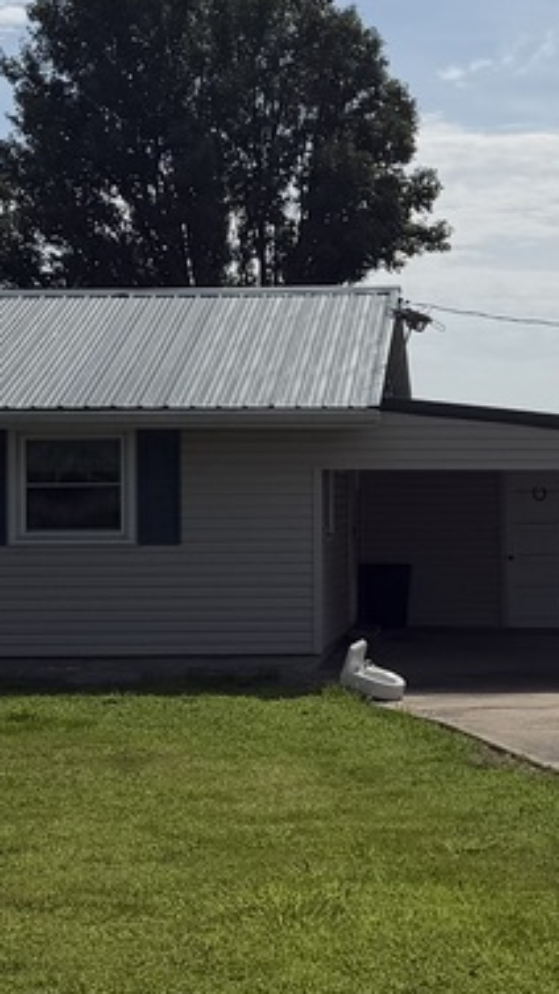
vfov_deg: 21.4
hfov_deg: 12.0
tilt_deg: +0.9
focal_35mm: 100
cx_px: 509
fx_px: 2636
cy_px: 448
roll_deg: +0.3
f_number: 1.78
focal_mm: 6.76
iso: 80
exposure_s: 1/14286
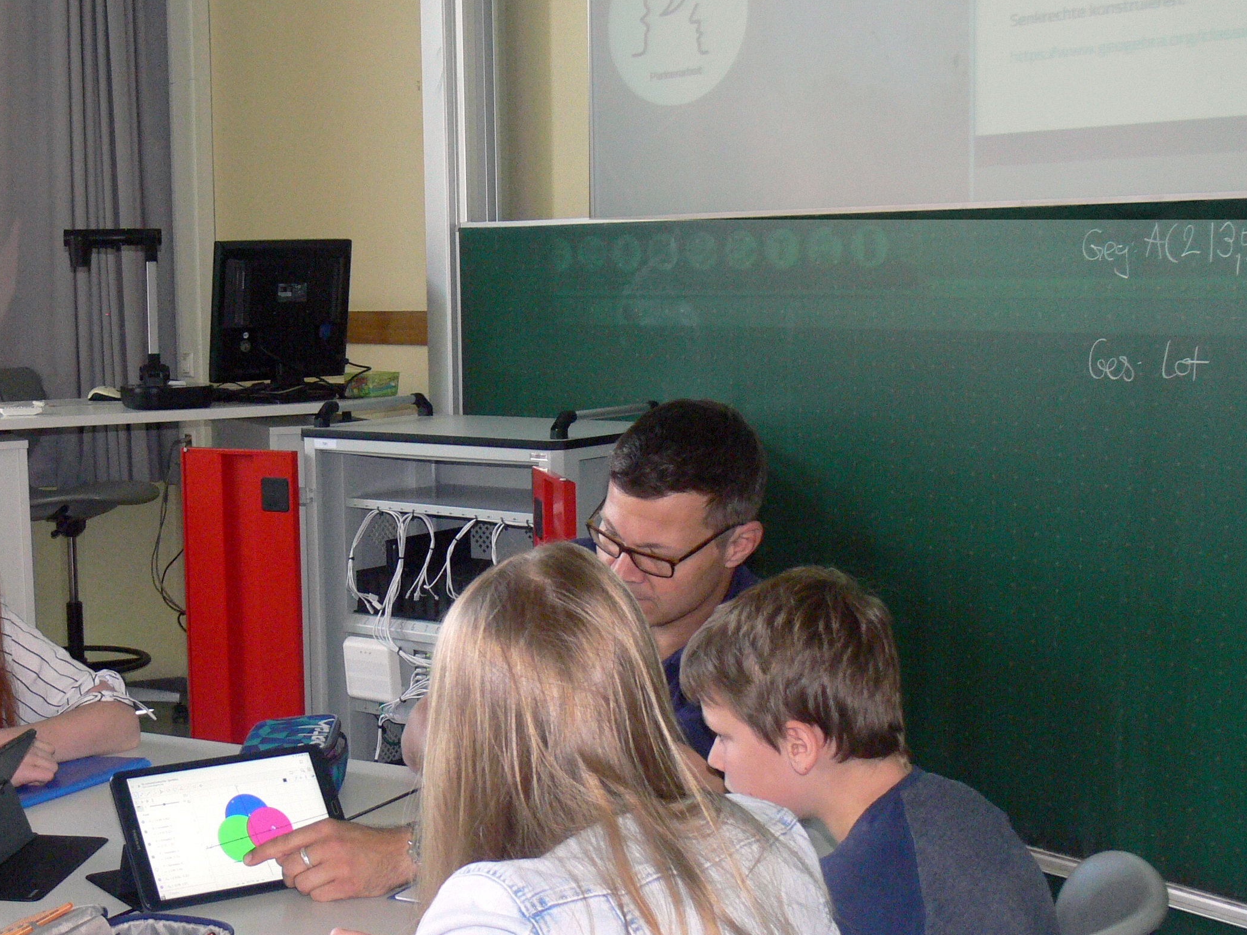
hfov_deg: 34.1
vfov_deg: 26.5
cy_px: 559
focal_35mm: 55
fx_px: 1981
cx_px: 295
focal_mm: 7.5
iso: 200
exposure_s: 1/30
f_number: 3.2
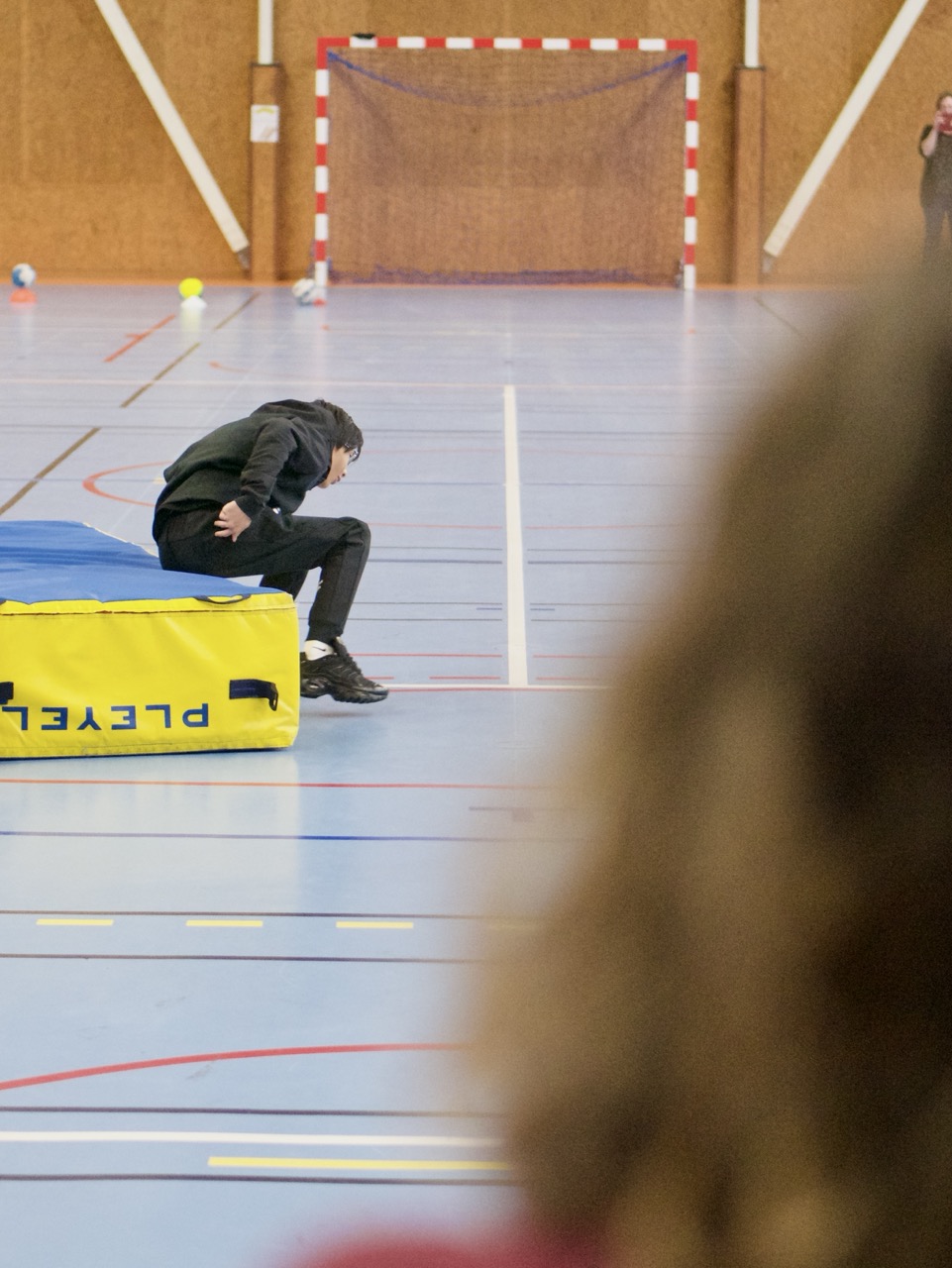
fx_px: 3151
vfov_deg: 22.7
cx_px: 476
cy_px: 634
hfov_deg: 17.2
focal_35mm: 86
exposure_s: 1/250
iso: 3200
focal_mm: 43
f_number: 1.8
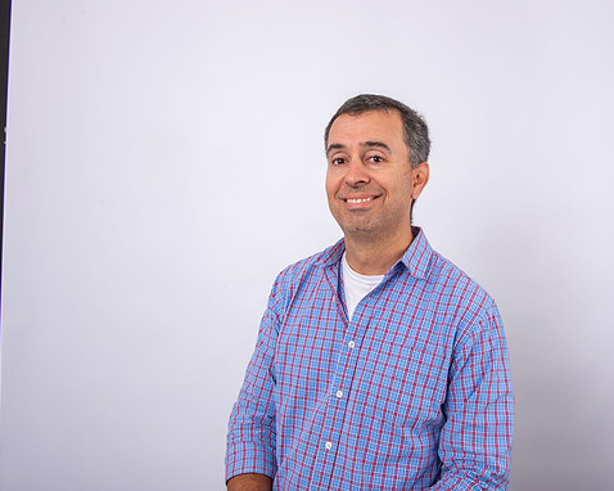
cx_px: 352
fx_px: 599
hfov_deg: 54.0
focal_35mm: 33
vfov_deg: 44.5
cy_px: 246
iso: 125
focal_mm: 29
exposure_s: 1/250
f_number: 9
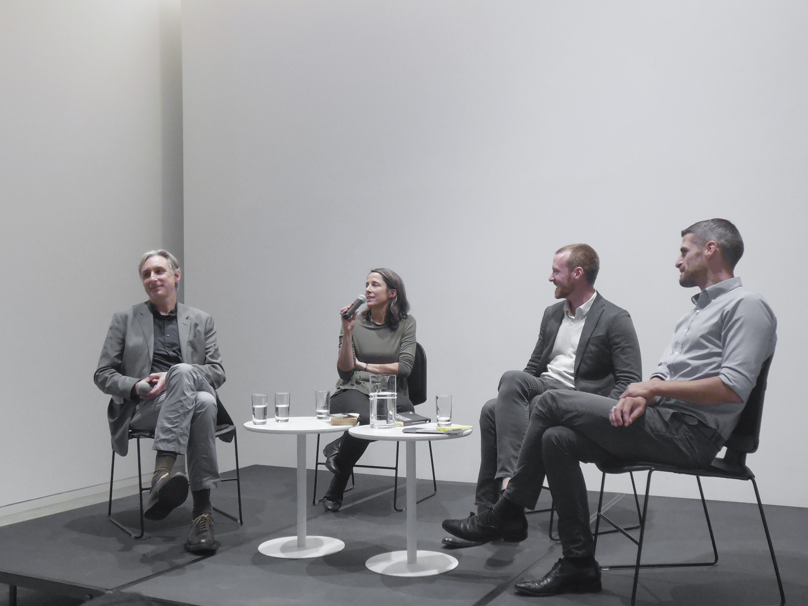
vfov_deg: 37.7
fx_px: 887
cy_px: 303
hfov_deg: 49.0
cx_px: 404
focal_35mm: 38
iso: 400
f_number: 4.2
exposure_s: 1/20
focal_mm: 6.8
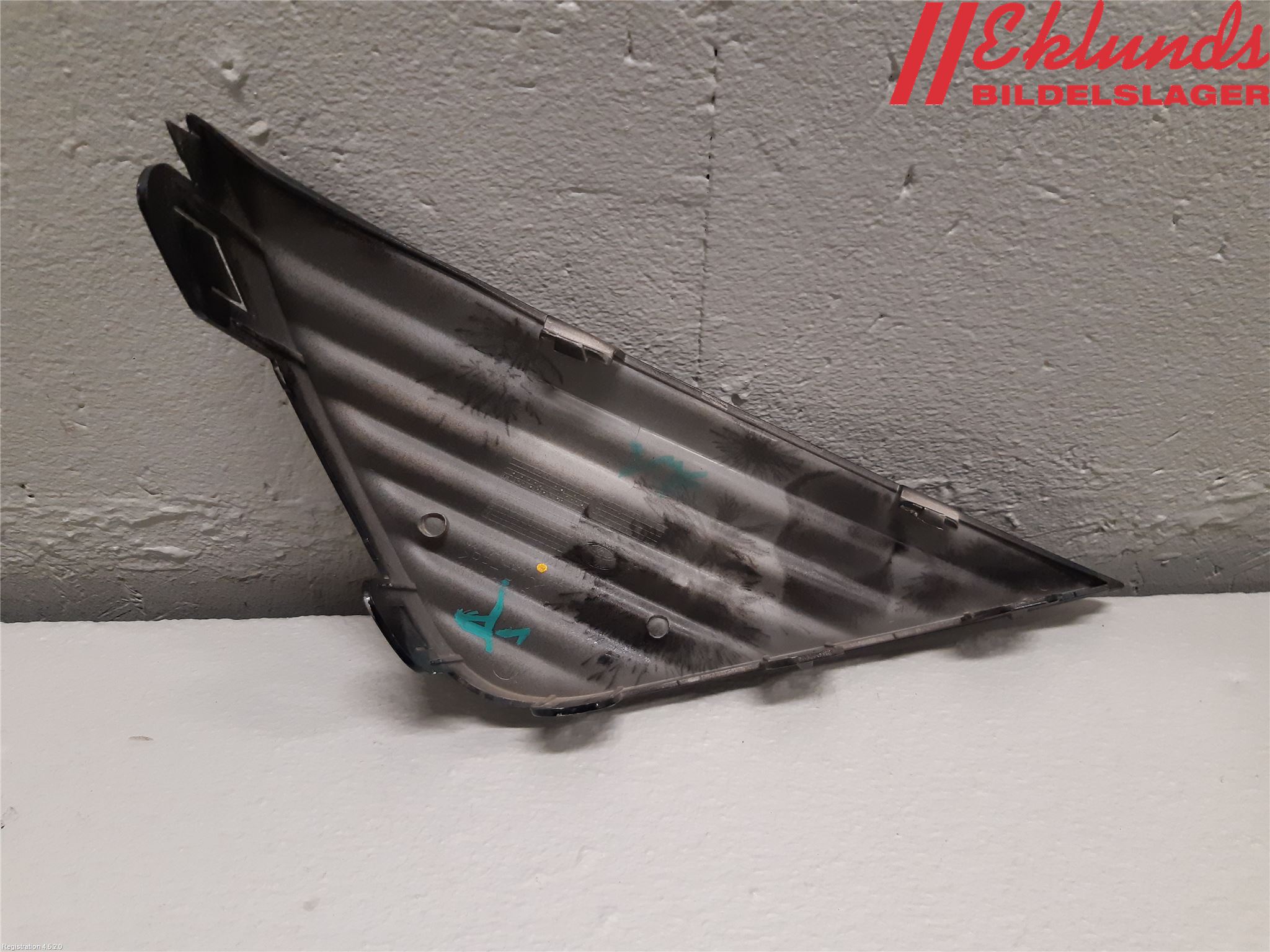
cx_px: 635
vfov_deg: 53.1
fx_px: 954
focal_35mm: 26
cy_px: 476
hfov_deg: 67.3
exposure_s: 1/50
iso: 200
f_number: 1.7
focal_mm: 3.93
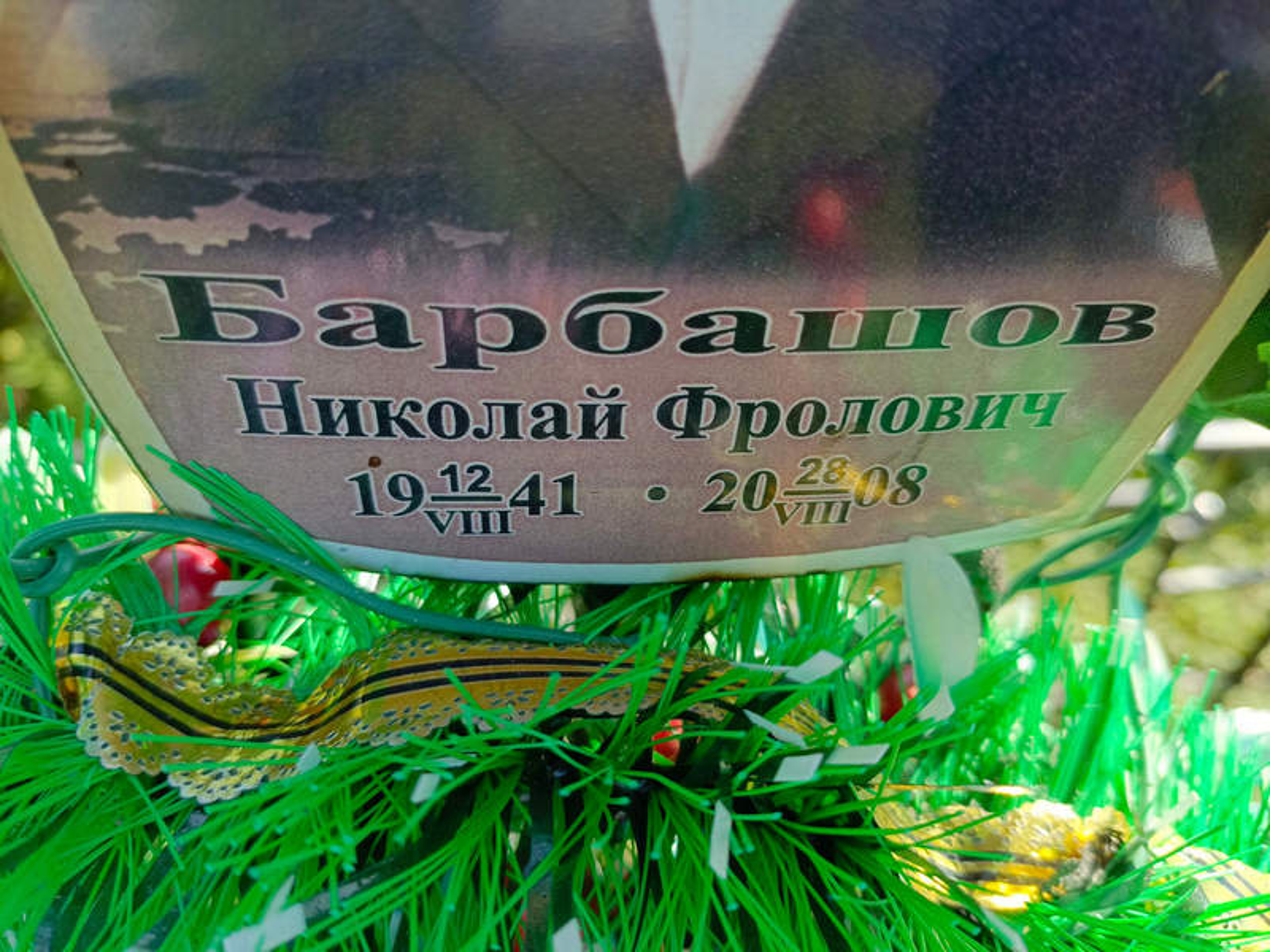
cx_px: 635
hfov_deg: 69.4
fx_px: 917
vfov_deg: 54.9
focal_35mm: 25
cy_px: 476
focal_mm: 4.76
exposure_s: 1/273
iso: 112
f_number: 1.69
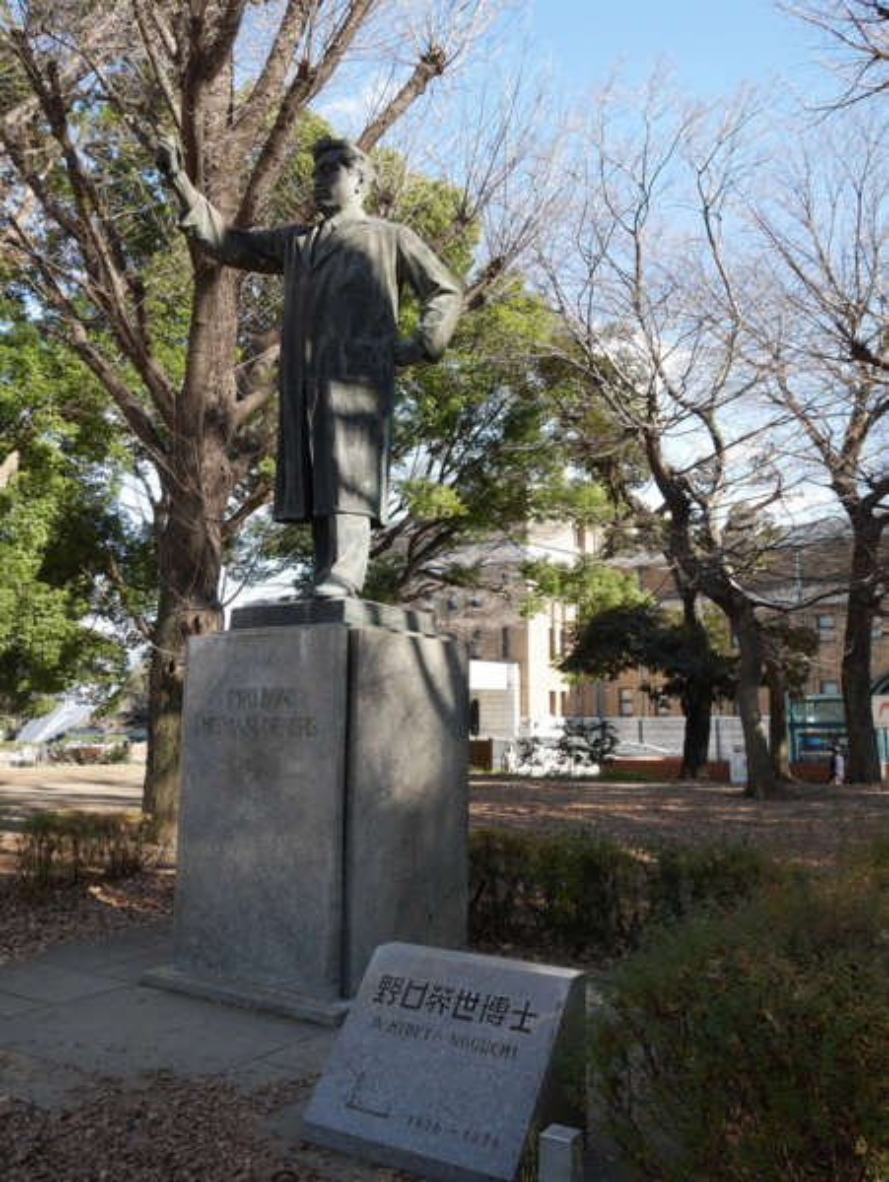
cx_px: 444
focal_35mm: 30
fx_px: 1026
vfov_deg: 59.9
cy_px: 591
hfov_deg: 46.9
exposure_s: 1/200
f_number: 5
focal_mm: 15
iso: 200
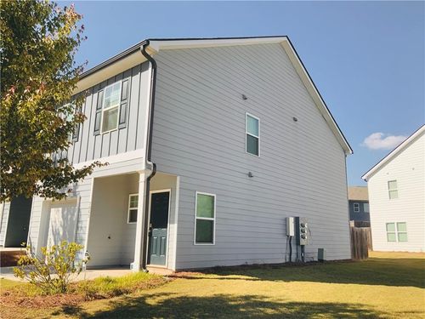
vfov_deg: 48.2
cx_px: 212
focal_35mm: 29
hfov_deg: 61.7
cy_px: 160
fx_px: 356
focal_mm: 3
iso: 16
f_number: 1.8
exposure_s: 1/1412
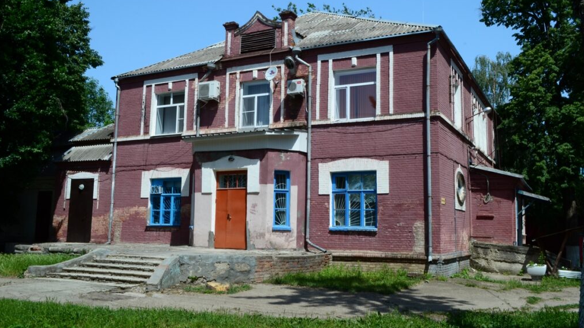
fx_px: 542
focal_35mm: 35
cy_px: 143
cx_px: 291
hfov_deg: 56.6
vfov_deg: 33.7
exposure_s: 1/13
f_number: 25
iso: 100
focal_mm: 22
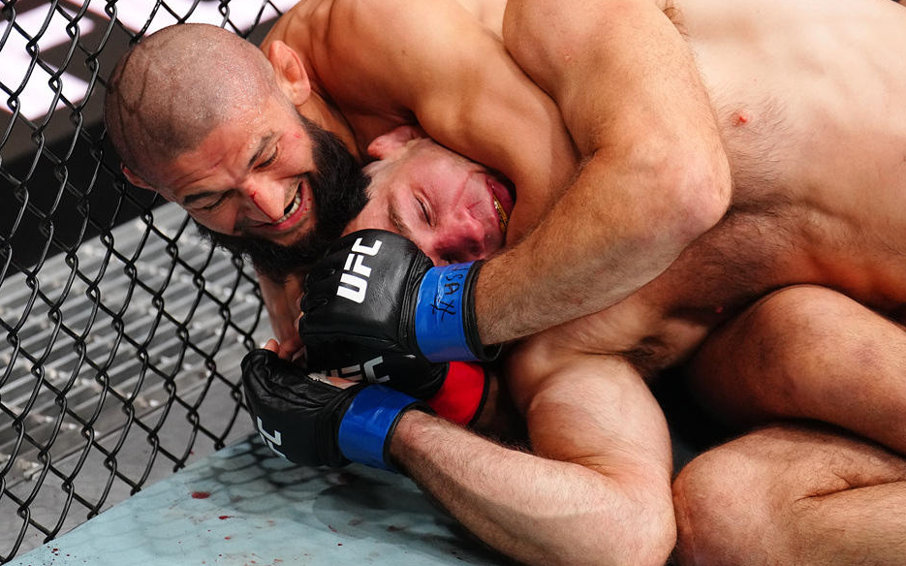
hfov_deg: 12.6
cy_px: 243
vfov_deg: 7.9
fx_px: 4098
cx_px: 467
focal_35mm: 166
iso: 4000
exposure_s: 1/1600
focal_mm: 141
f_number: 2.8
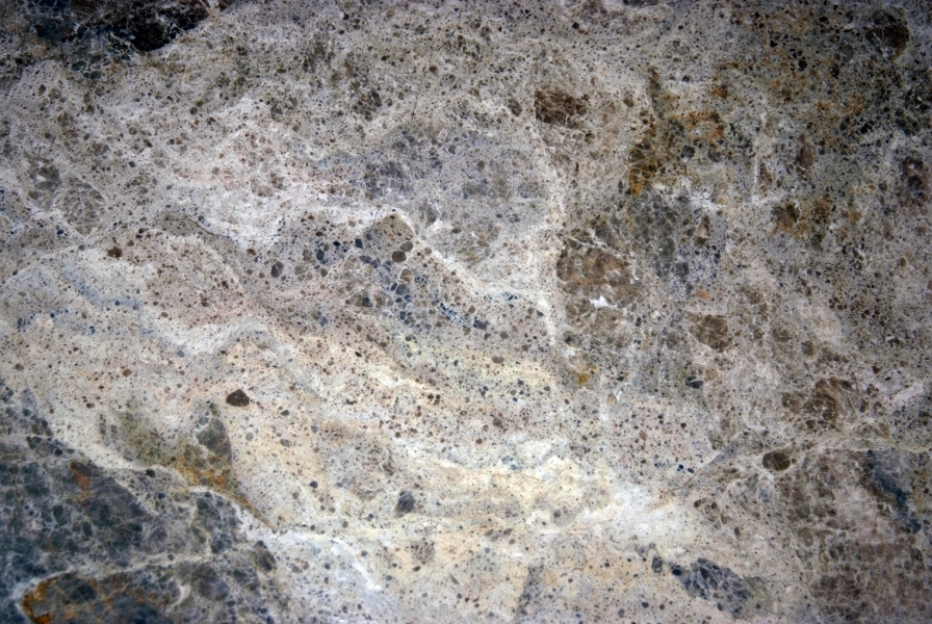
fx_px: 2022
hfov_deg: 26.0
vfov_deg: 17.5
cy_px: 312
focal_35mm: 78
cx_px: 466
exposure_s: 1/60
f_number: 4.8
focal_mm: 52
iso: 100
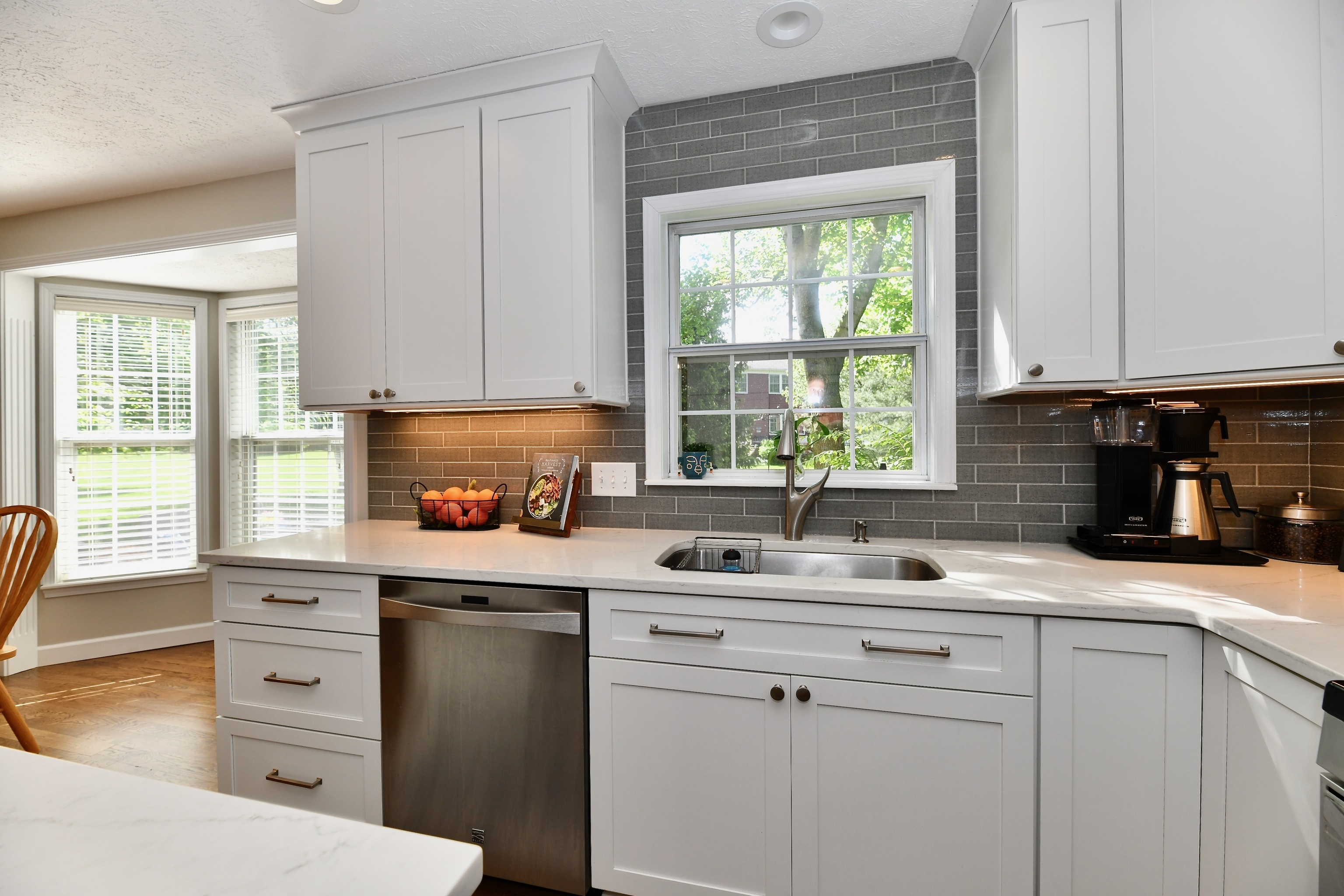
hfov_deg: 104.3
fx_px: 523
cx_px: 672
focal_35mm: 14
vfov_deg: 81.2
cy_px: 448
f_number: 7.1
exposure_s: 1/200
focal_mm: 14
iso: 640
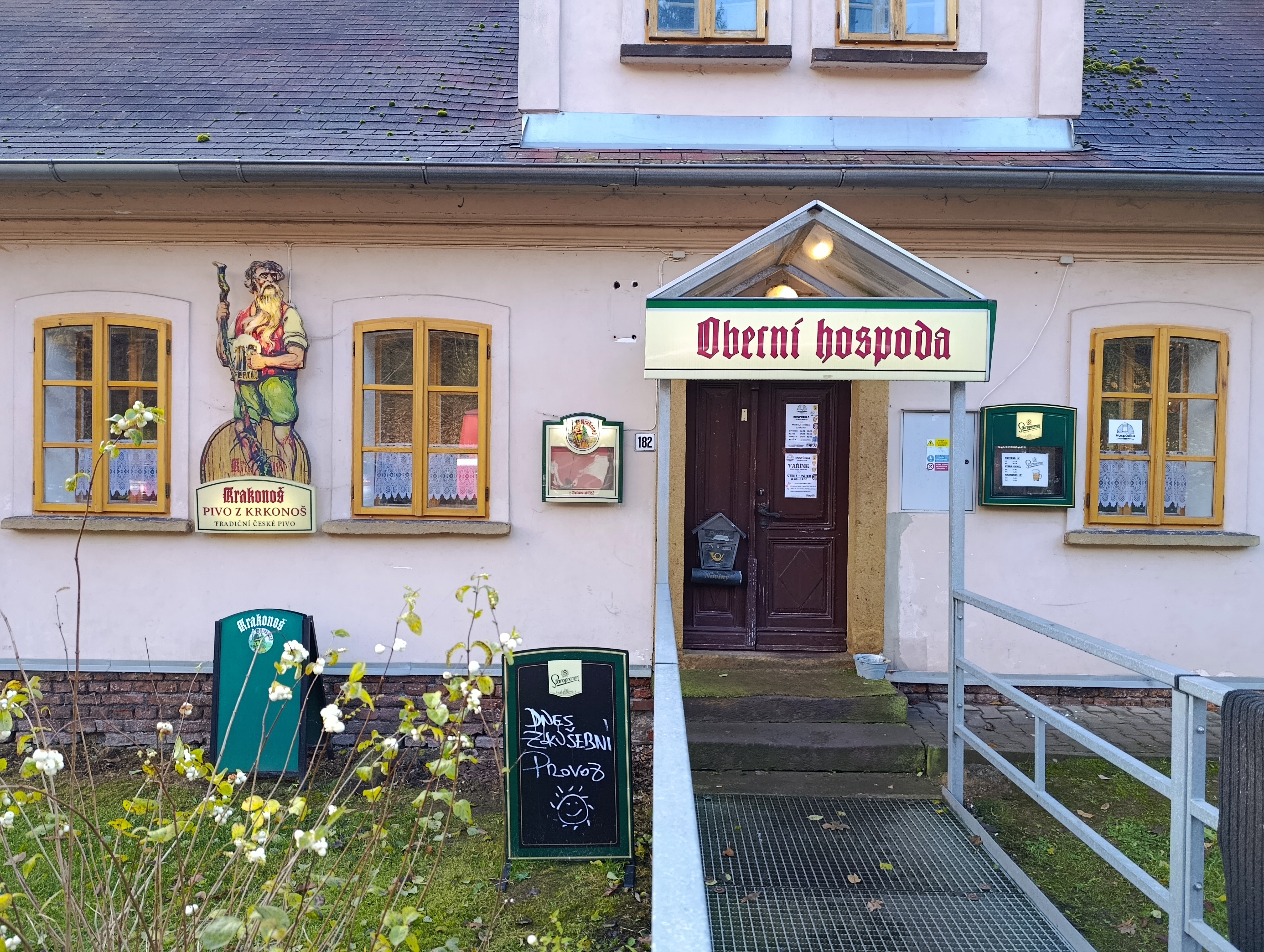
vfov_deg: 59.0
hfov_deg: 73.8
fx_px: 841
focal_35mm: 23
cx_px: 632
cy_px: 476
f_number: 1.65
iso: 149
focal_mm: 6.11
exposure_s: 1/100
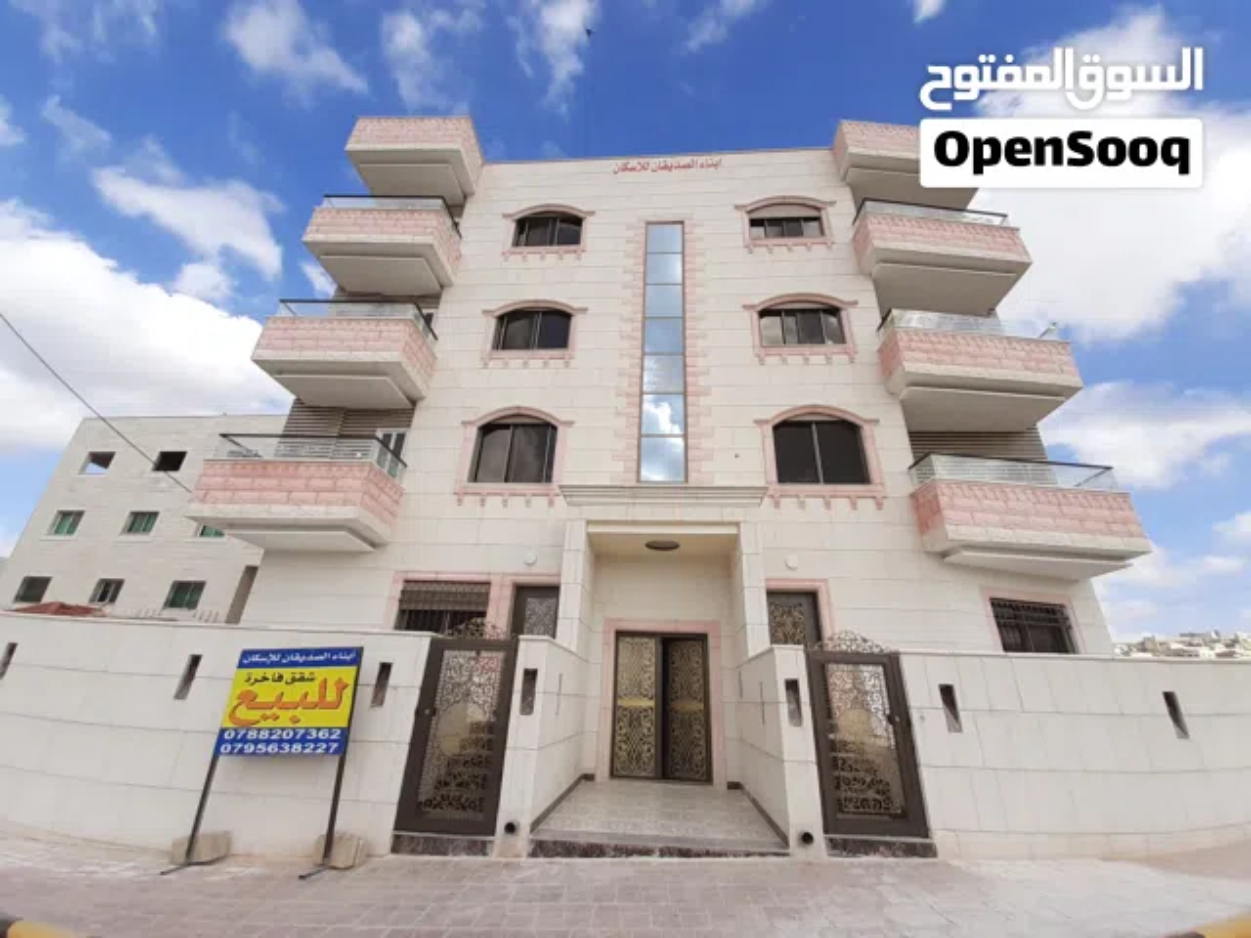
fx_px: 470
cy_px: 469
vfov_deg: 89.9
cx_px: 626
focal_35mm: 13
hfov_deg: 106.2
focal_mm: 1.13
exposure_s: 1/908
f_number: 2.2
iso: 40
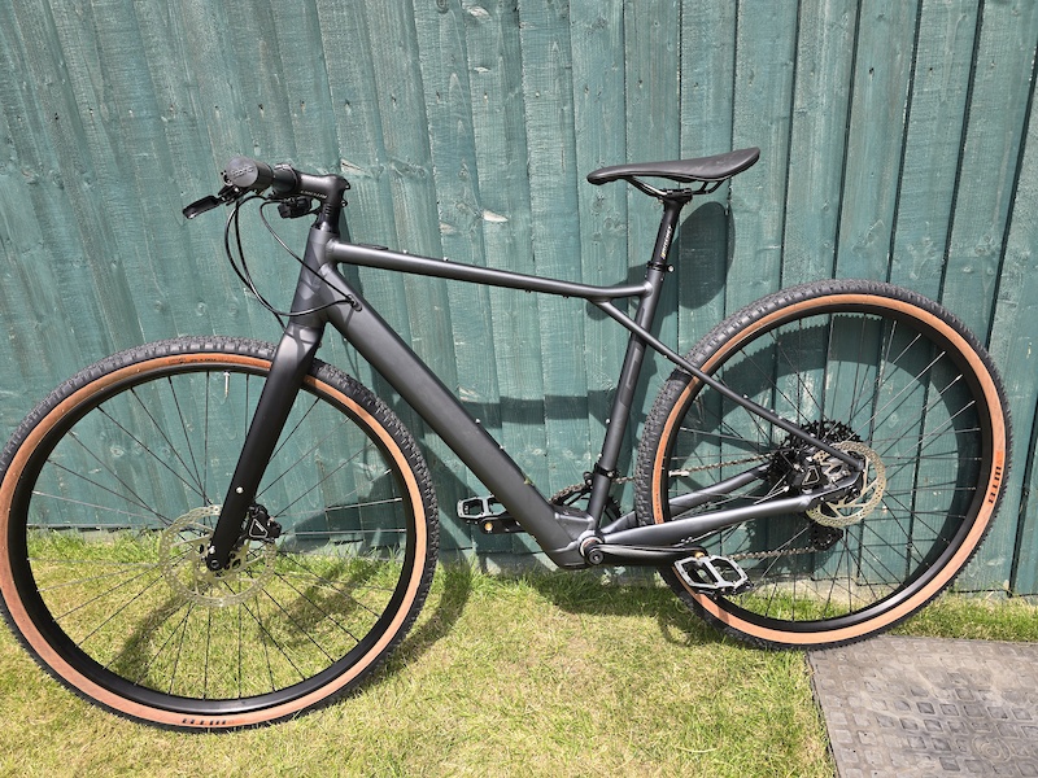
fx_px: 690
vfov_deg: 58.9
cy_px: 389
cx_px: 519
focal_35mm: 23
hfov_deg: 73.9
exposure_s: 1/307
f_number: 1.7
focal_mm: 6.3
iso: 12
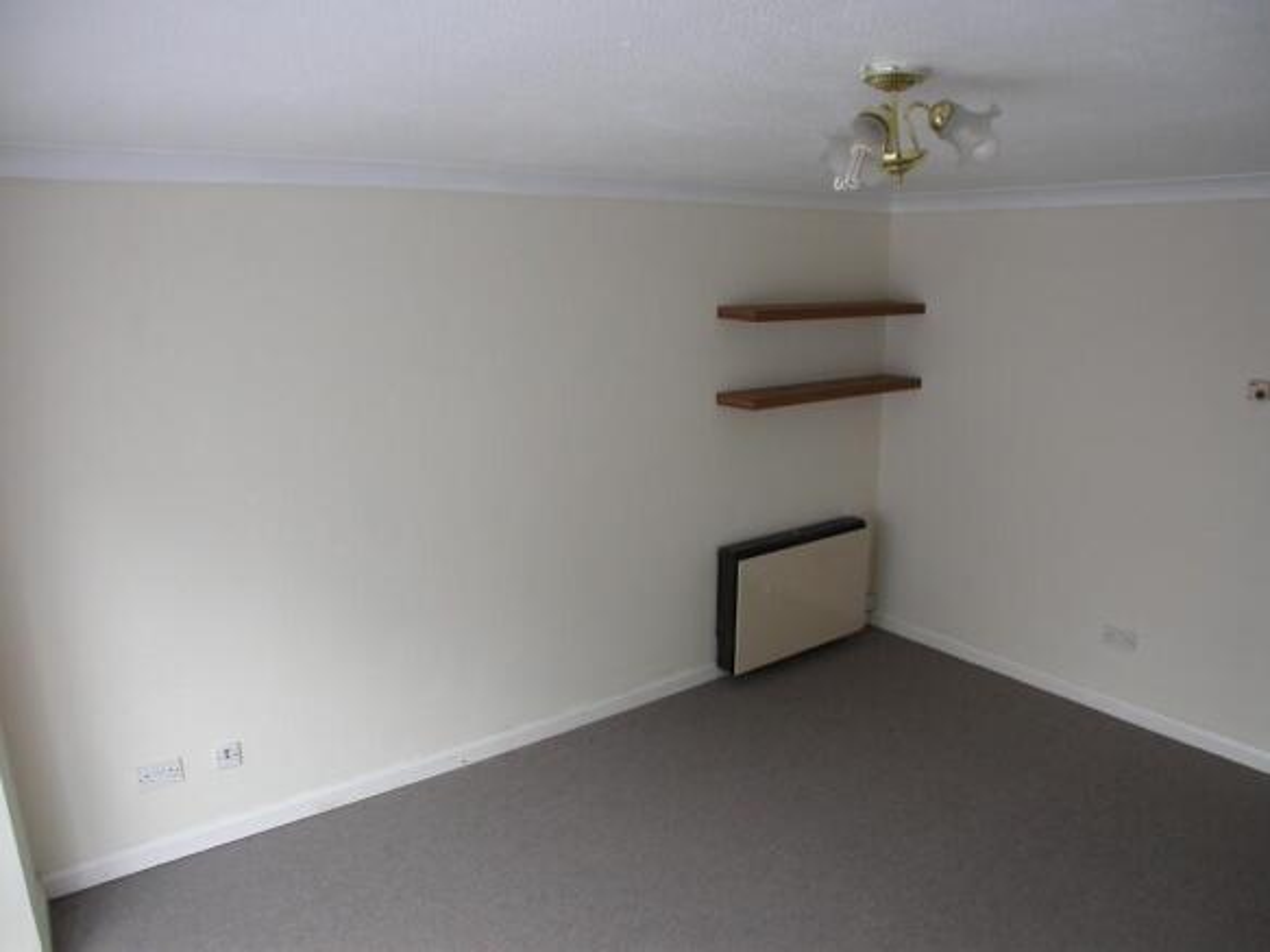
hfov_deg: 49.0
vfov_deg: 37.7
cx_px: 635
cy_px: 476
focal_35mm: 38
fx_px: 1394
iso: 100
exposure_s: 1/49.4
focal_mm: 7.85
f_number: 3
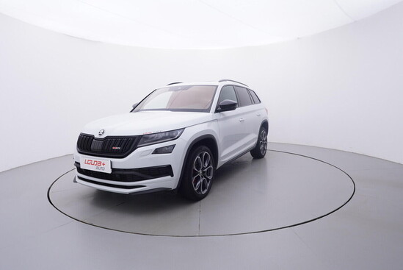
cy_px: 135
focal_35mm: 22
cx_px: 202
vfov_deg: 56.2
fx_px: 252
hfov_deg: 77.3
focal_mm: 15
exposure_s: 1/80
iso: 200
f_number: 5
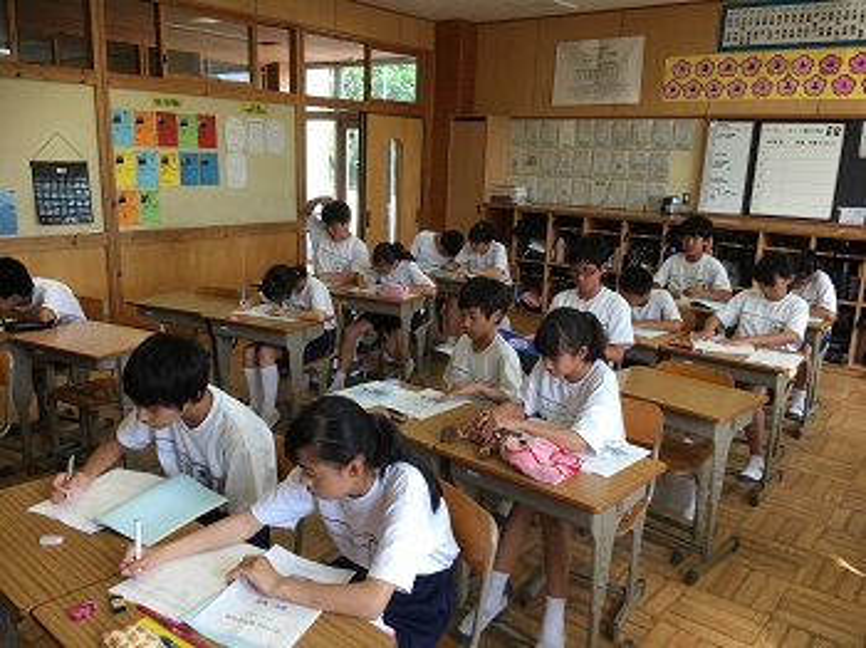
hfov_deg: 61.7
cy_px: 324
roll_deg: -1.7
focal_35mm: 29
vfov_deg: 48.2
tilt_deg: -13.0
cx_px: 433
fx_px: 725
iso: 40
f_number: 2.2
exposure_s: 1/120
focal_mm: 4.15
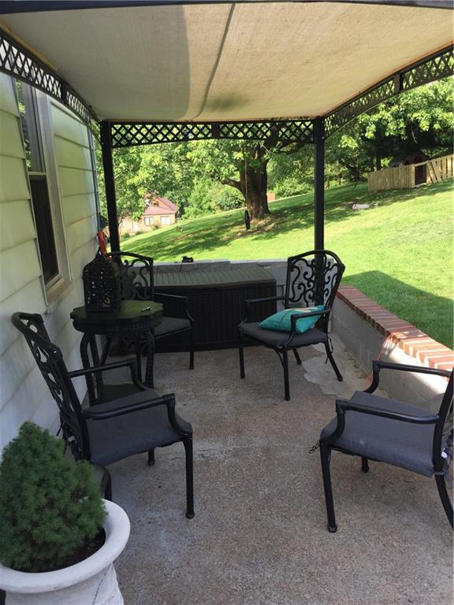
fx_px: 507
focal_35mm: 29
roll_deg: +1.6
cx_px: 227
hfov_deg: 48.2
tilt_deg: -12.1
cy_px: 302
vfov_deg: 61.7
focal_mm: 4.15
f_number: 2.2
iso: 32
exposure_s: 1/329
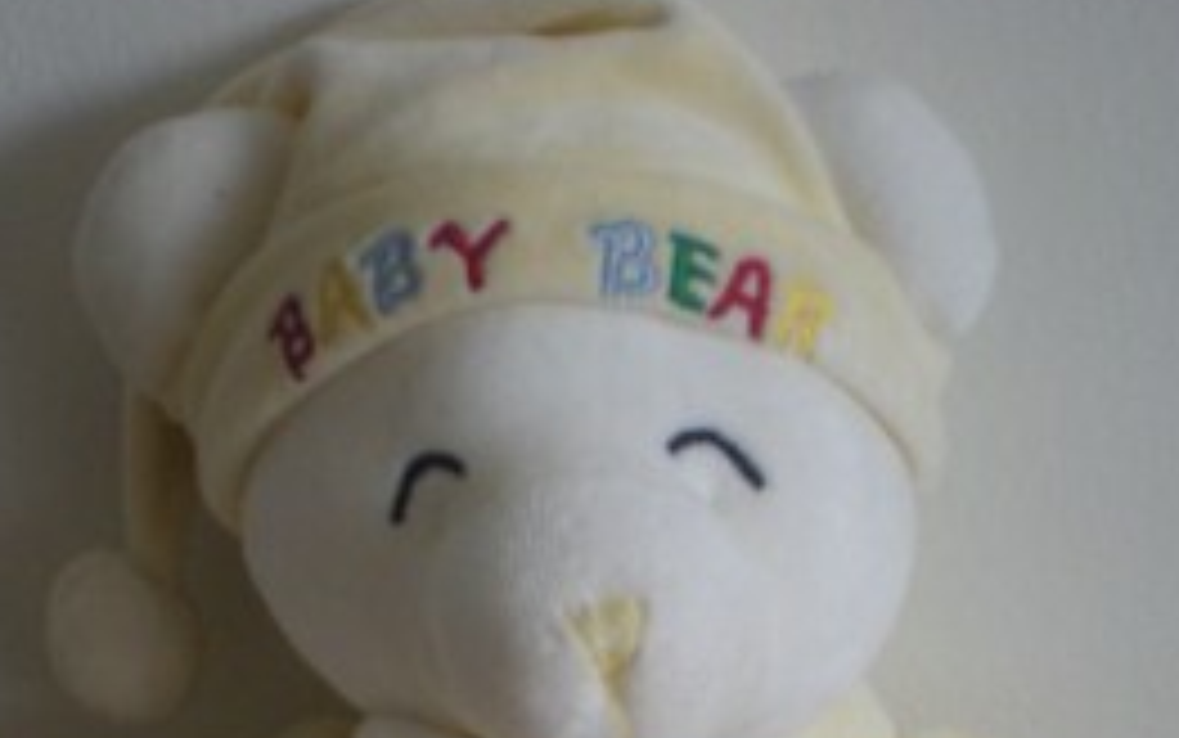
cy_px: 958
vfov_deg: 15.5
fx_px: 2572
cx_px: 576
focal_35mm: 80
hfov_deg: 25.8
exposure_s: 1/16
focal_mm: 6.3
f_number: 3.1
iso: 200
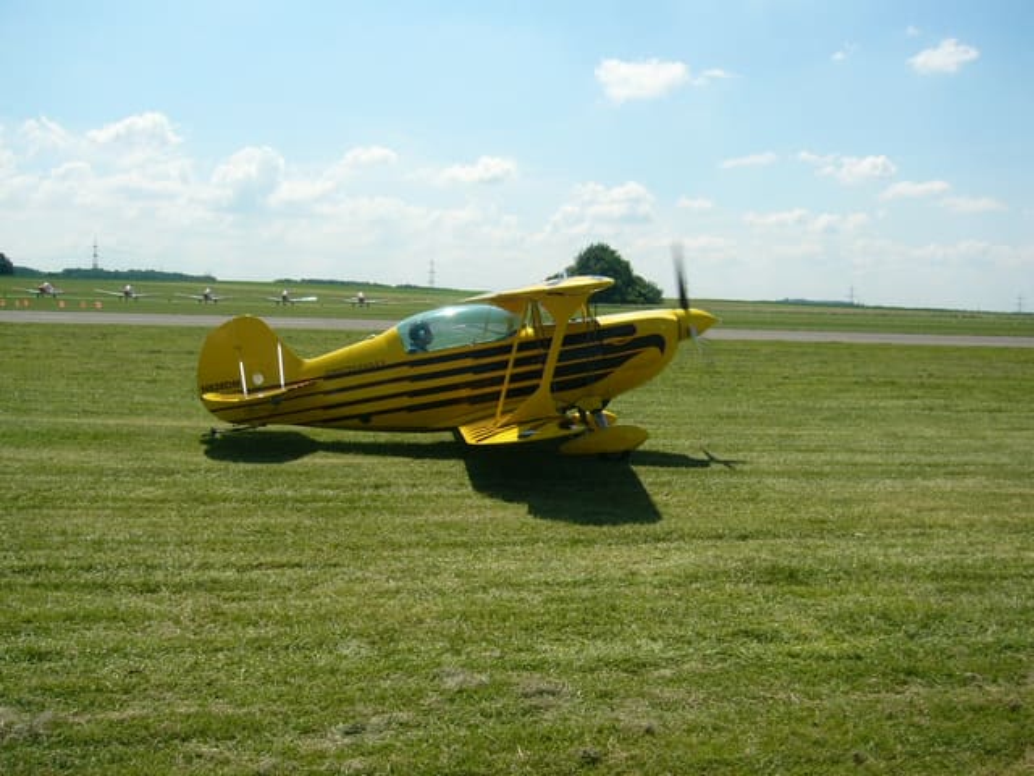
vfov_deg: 40.7
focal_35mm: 35
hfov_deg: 52.6
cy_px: 388
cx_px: 517
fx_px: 1045
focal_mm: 5.8
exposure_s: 1/160
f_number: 8
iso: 50
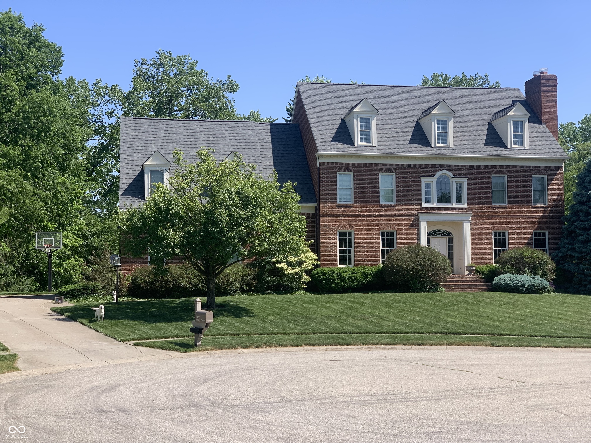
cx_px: 296
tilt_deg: +4.8
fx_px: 888
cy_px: 222
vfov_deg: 28.0
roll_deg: +0.0
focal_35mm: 52
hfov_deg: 36.8
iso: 16
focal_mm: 6
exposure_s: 1/813
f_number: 2.4
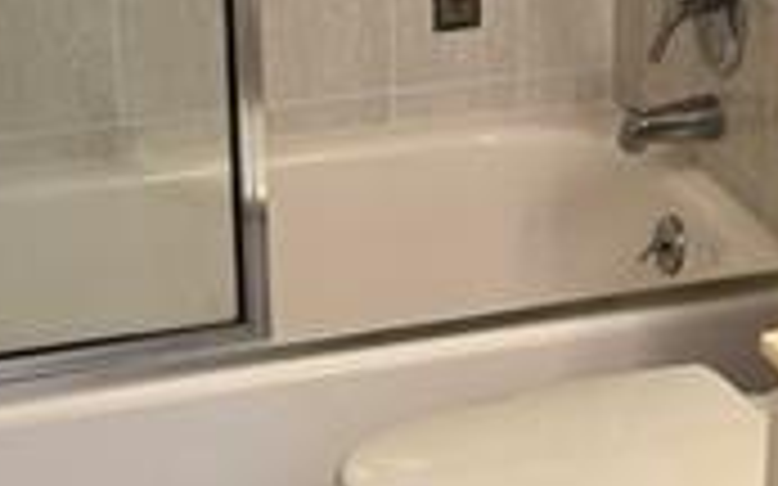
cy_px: 207
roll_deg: -0.2
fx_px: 2395
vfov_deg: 11.6
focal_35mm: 113
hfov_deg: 18.4
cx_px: 504
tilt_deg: -21.5
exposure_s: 1/120
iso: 80
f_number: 1.78
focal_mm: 6.76
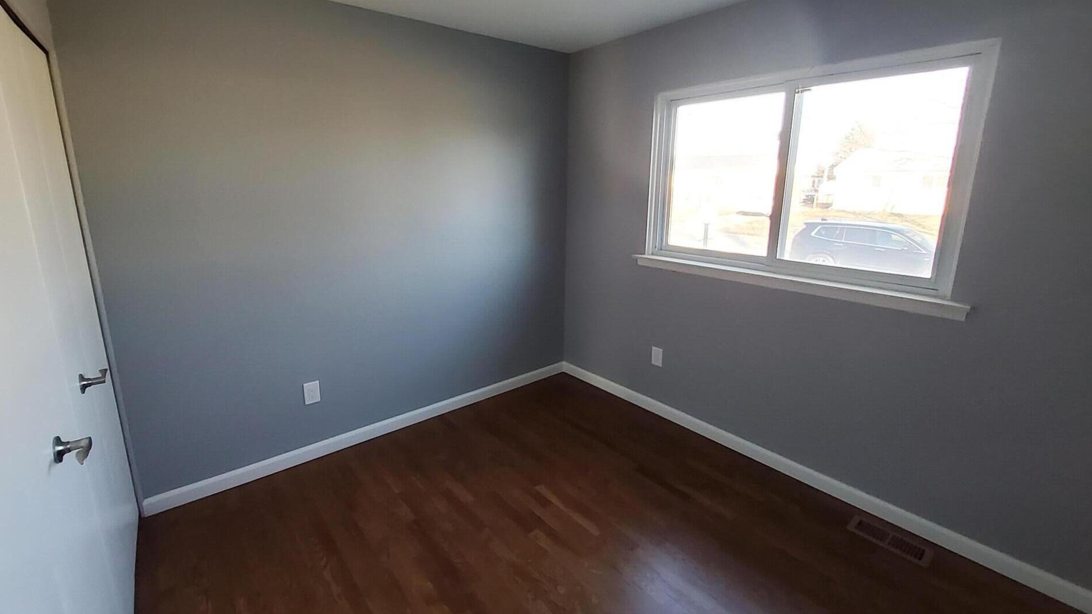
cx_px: 517
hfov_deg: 102.9
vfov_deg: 70.3
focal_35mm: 15
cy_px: 273
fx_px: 434
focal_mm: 1.13
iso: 200
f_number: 2.2
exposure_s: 1/40
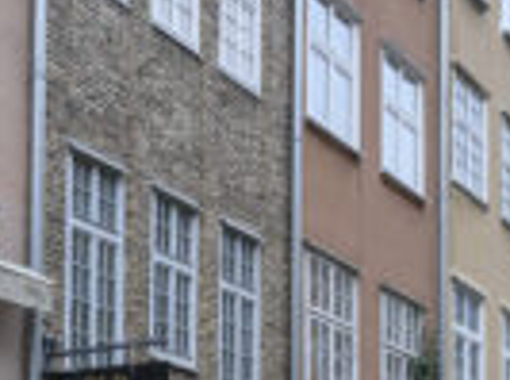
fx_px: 1278
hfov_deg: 22.4
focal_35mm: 87
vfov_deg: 15.8
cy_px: 535
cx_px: 146
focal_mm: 24
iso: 500
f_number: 5
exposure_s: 1/50
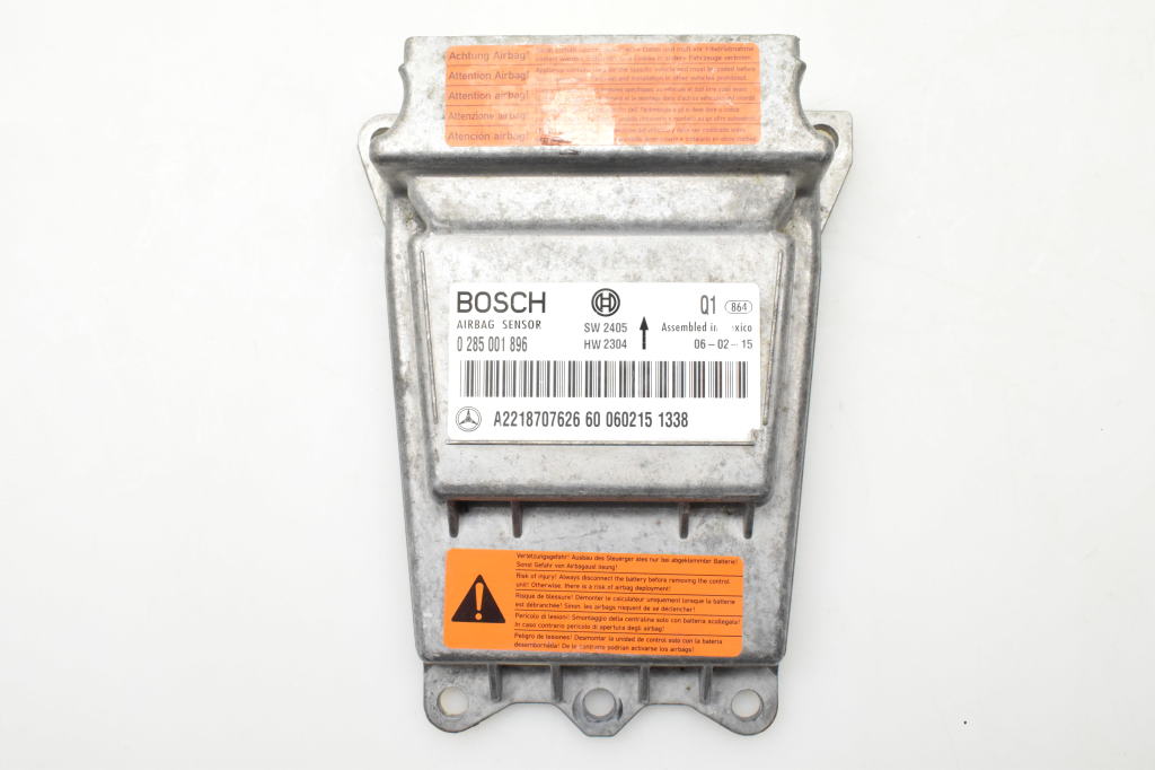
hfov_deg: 53.1
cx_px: 578
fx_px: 1155
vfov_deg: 36.8
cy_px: 385
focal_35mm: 36
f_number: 11
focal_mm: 24
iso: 6400
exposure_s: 1/500
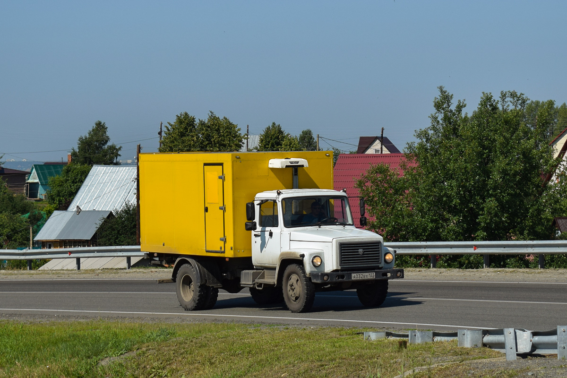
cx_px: 284
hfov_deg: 27.0
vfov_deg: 18.2
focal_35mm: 75
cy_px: 189
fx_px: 1181
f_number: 5.6
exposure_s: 1/1000
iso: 100
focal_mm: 50
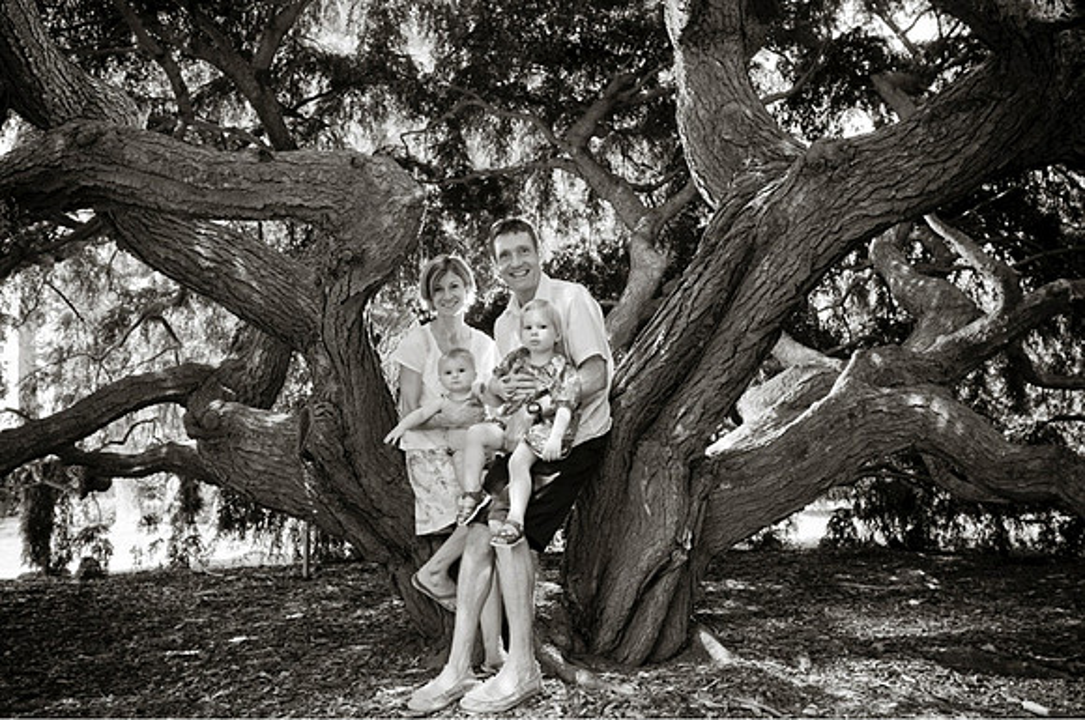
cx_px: 542
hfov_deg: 64.6
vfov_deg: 45.5
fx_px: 858
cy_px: 360
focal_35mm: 28
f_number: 5
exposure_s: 1/125
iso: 640
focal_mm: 19
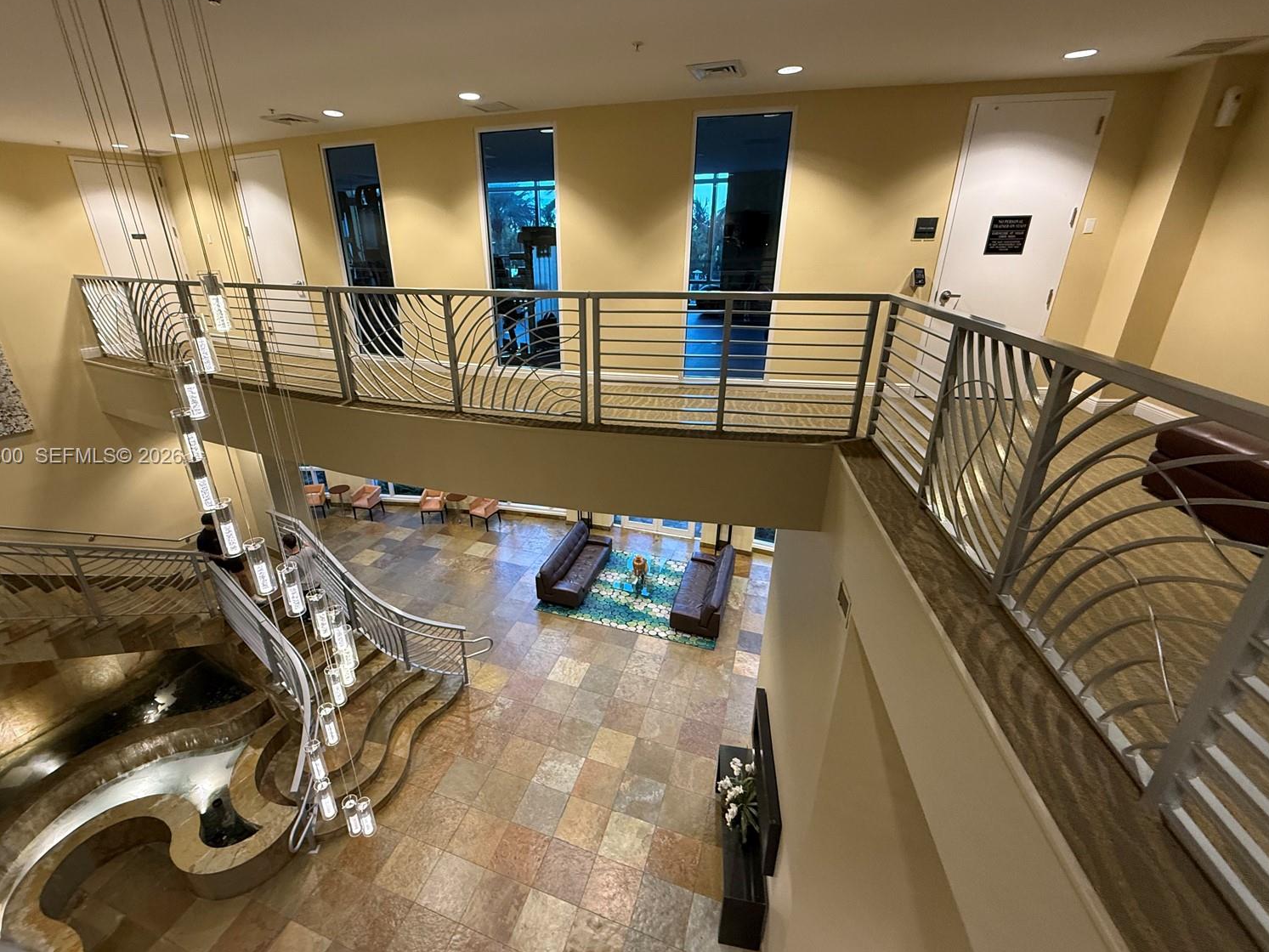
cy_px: 457
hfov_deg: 98.1
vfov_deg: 81.7
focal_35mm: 15
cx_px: 598
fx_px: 550
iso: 400
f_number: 2.2
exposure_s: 1/60
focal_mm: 2.22
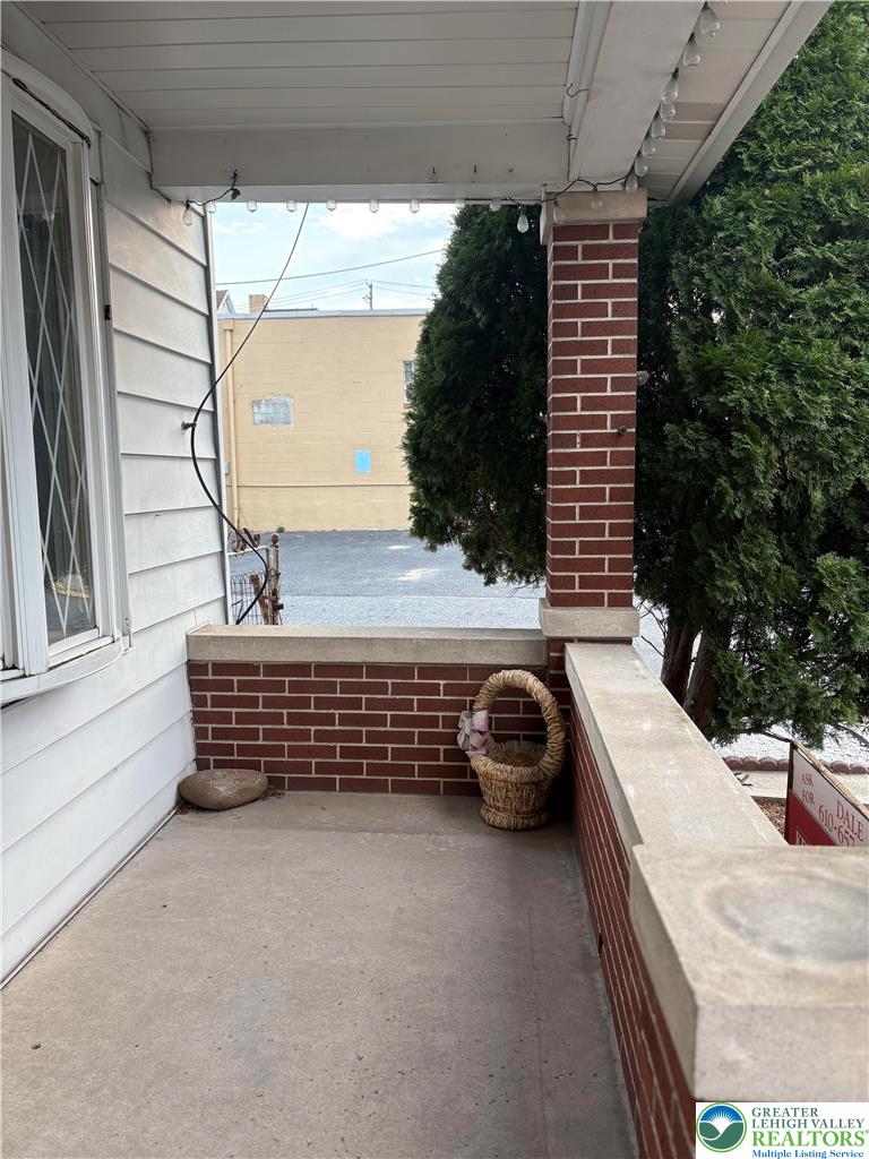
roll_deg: +0.8
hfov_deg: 53.1
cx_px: 434
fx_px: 870
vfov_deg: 67.3
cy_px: 580
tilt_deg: -8.2
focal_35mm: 26
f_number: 1.6
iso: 40
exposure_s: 1/241
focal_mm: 5.96
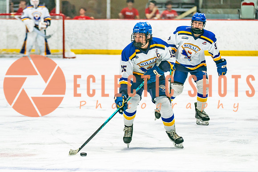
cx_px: 111
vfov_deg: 5.0
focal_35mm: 276
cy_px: 106
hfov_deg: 7.5
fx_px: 1981
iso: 320
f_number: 2.8
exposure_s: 1/640
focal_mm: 140
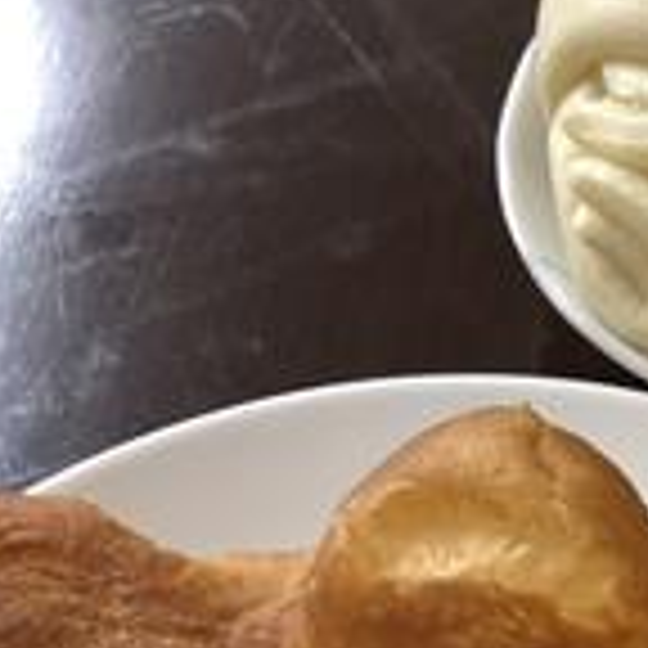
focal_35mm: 103
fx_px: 2181
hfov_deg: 15.7
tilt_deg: -58.5
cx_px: 945
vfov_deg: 16.3
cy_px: 760
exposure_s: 1/17
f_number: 1.8
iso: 64
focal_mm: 3.99
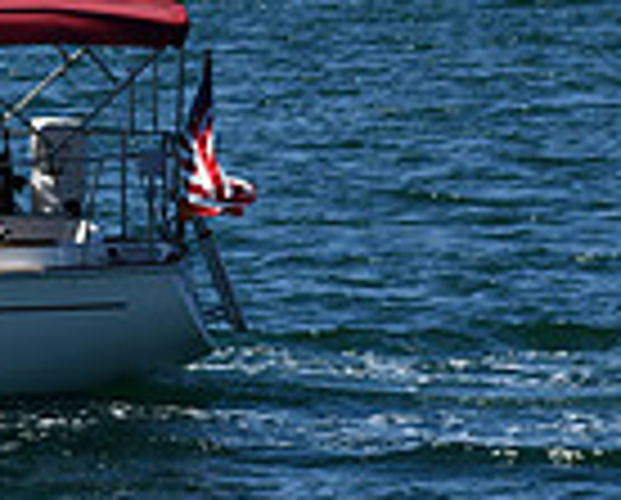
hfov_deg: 2.7
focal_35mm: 720
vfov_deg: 2.2
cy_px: 79
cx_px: -526
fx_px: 13261
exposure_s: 1/500
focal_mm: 122
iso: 100
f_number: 8
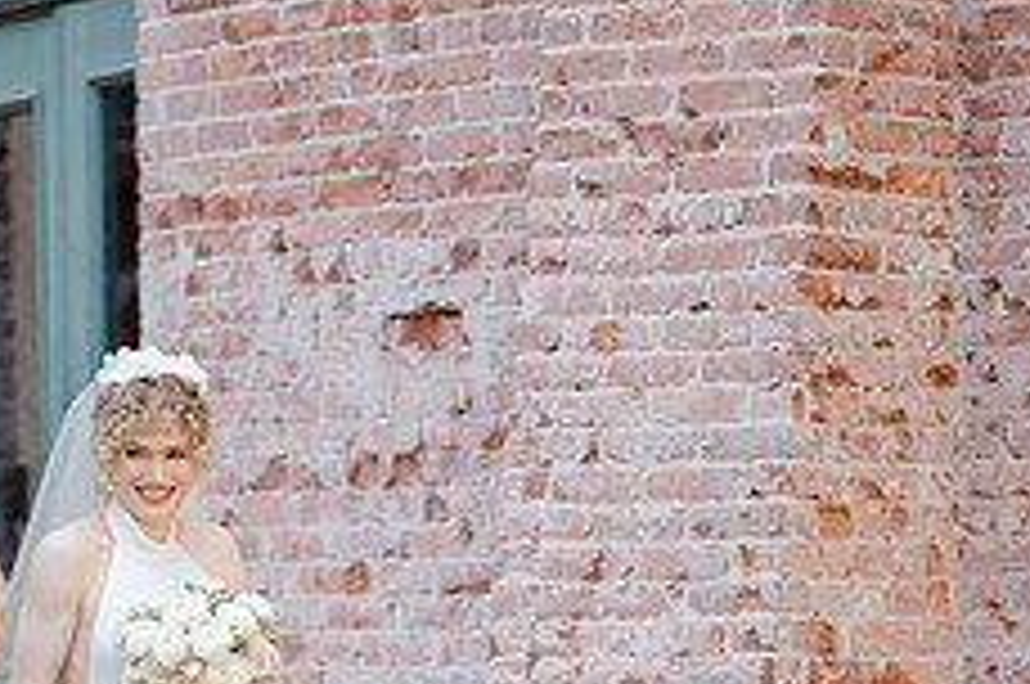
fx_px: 7600
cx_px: 378
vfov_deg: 5.1
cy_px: 616
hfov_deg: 7.8
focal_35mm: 266
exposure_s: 1/800
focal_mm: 105
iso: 100
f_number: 1.4
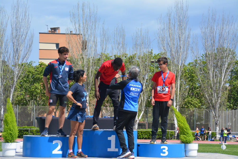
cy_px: 80
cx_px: 119
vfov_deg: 11.4
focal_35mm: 120
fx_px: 793
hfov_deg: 17.1
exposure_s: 1/800
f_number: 7.1
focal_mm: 80
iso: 200
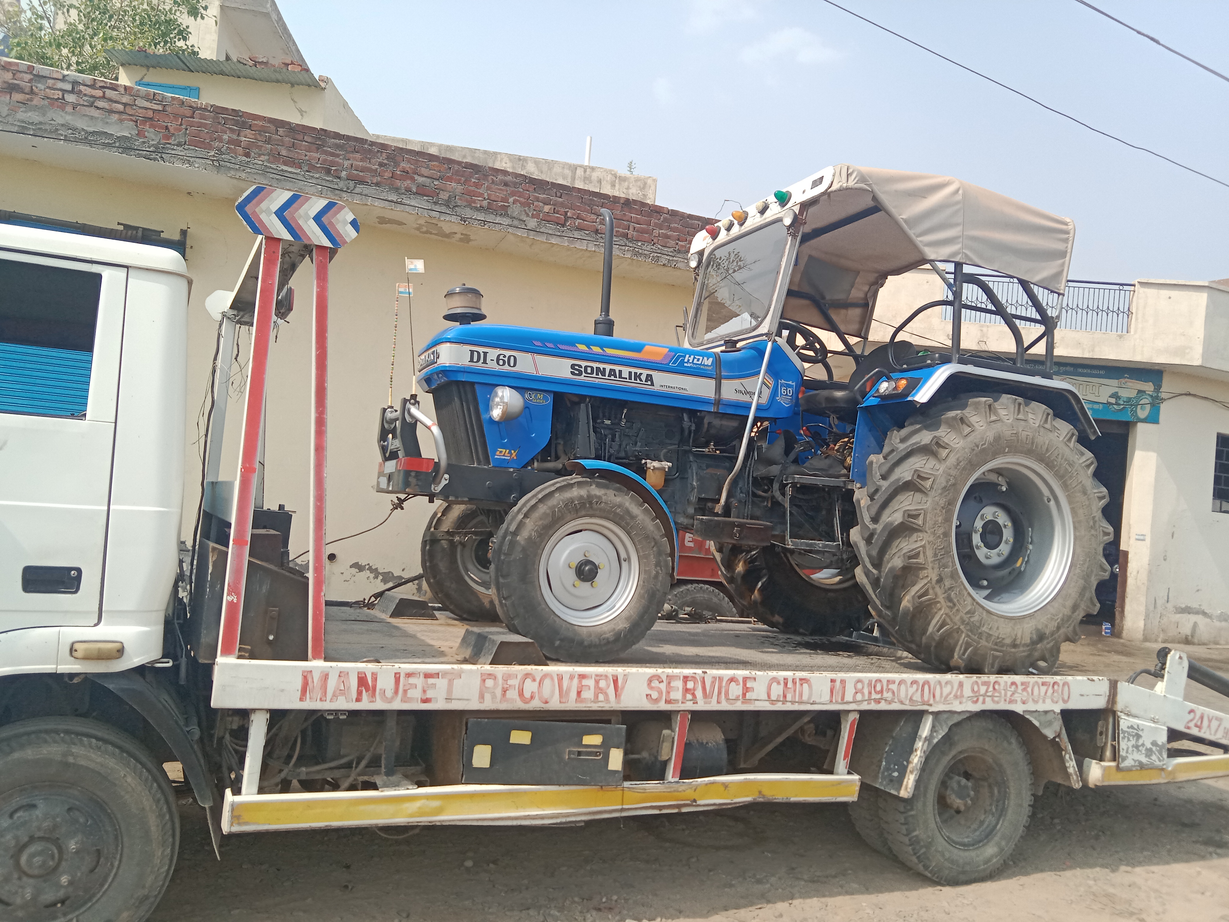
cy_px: 461
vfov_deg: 51.4
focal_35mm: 27
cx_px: 614
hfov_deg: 65.3
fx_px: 959
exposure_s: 1/582
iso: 104
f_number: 2.2
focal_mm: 3.65
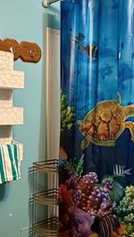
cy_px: 134
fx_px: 277
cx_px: 59
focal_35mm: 44
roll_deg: -1.0
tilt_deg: -4.8
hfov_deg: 27.1
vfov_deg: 46.3
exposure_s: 1/120
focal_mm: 2.22
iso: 250
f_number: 2.2
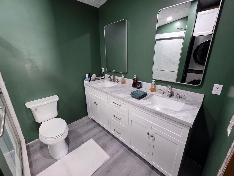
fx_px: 88
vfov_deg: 89.9
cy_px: 88
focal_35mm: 13
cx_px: 117
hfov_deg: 106.2
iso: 320
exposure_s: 1/60
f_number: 1.9
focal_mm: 2.2
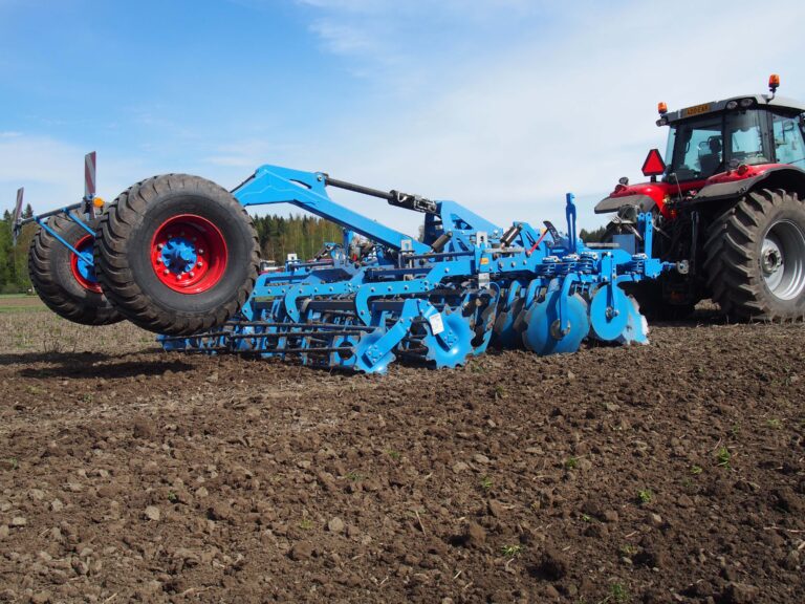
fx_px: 837
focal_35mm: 36
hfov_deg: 51.4
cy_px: 302
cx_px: 402
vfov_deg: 39.7
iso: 200
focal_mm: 18
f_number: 9
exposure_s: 1/400
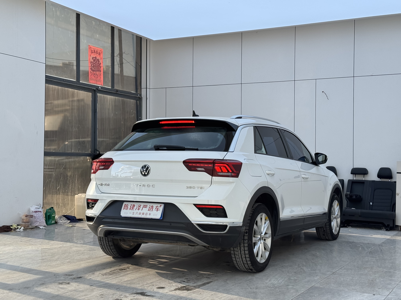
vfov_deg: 30.3
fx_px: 556
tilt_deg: +2.7
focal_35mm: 48
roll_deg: +0.6
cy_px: 150
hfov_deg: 39.7
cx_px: 200
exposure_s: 1/980
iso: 64
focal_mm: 6.76
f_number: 1.78
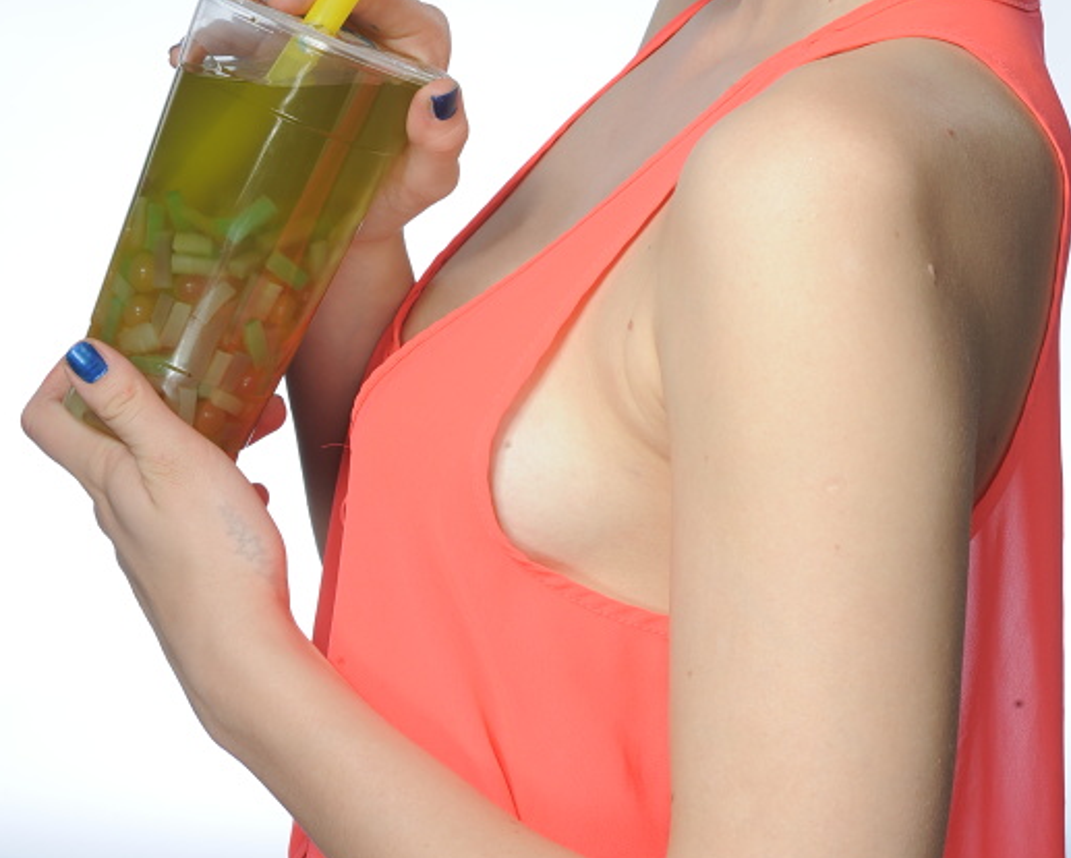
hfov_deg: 13.0
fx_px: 4693
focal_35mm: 148
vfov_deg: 10.4
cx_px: 550
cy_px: 108
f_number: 14
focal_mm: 85
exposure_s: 1/200
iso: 200
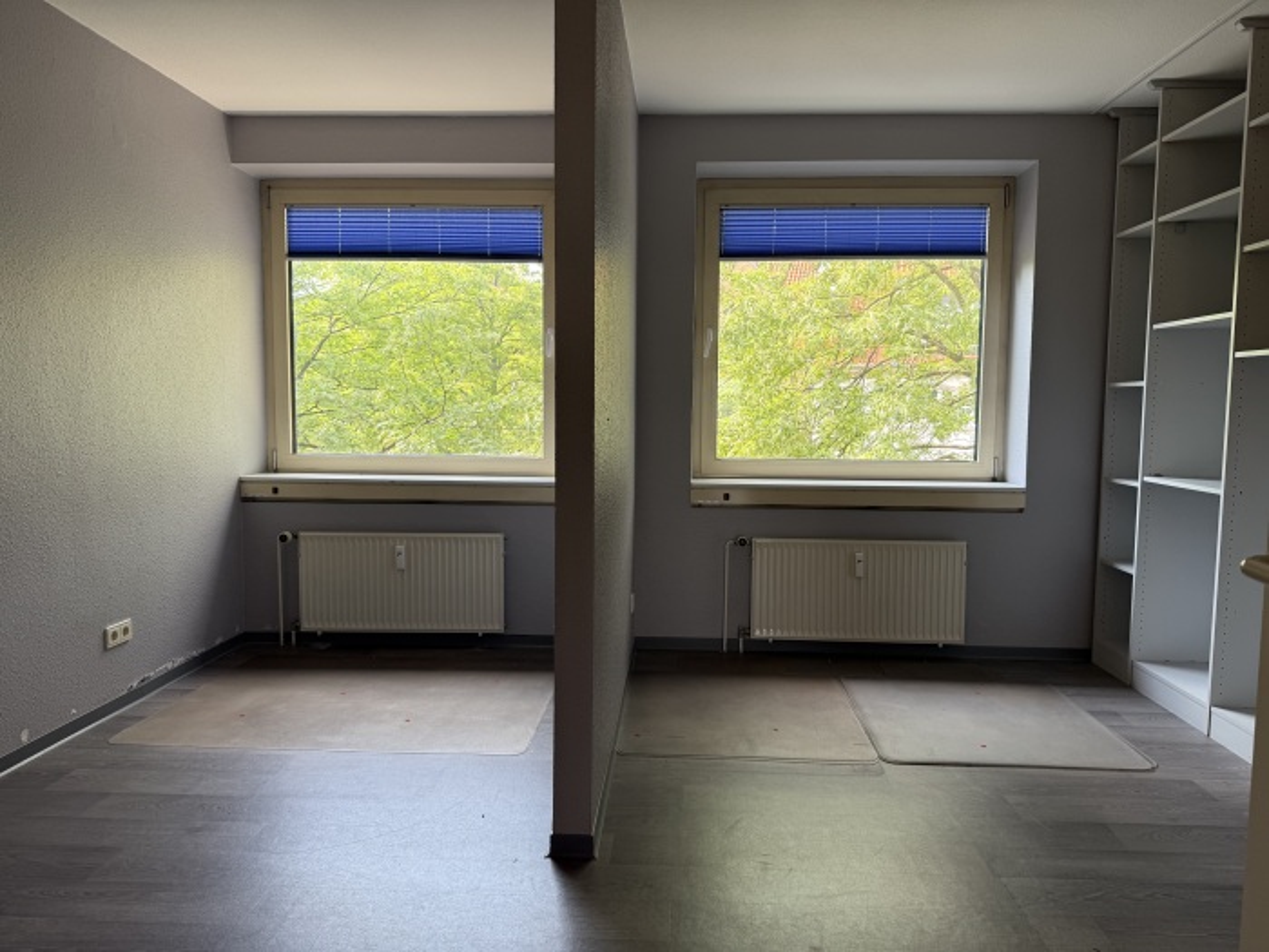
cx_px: 634
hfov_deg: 71.6
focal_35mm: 24
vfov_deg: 56.8
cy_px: 476
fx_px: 880
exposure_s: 1/148
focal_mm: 6.76
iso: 80
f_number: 1.78
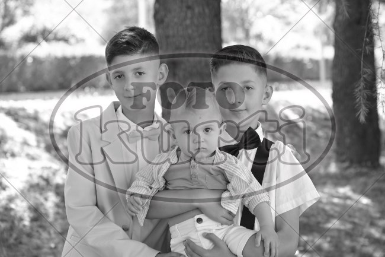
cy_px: 128
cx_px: 192
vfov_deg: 12.4
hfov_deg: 18.6
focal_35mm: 110
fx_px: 1176
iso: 640
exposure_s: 1/160
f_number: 6.3
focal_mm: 110
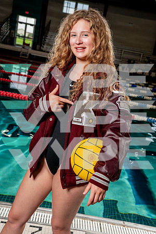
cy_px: 117
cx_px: 78
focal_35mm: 48
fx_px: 312
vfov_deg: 41.1
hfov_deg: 28.1
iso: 400
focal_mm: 48
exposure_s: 1/250
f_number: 7.1
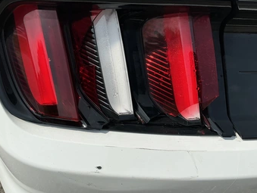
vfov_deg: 43.0
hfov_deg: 55.2
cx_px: 142
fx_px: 245
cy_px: 103
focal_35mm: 33
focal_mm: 3
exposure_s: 1/3534
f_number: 1.8
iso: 25
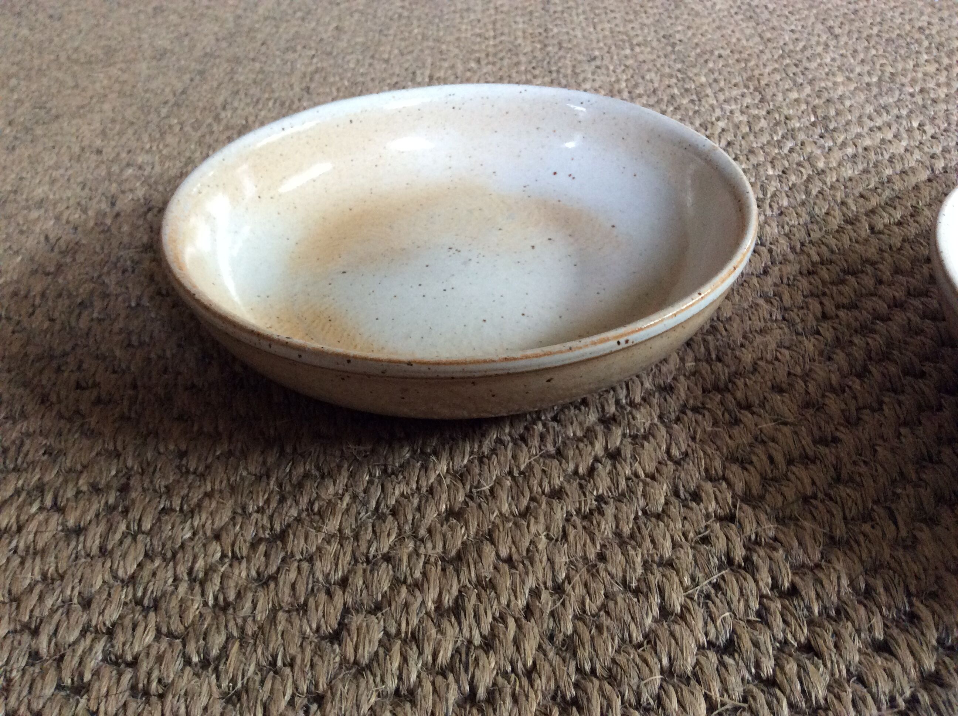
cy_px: 358
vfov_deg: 44.1
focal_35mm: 32
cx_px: 479
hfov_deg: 56.9
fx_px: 884
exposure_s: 1/25
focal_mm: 3.3
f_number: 2.4
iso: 160
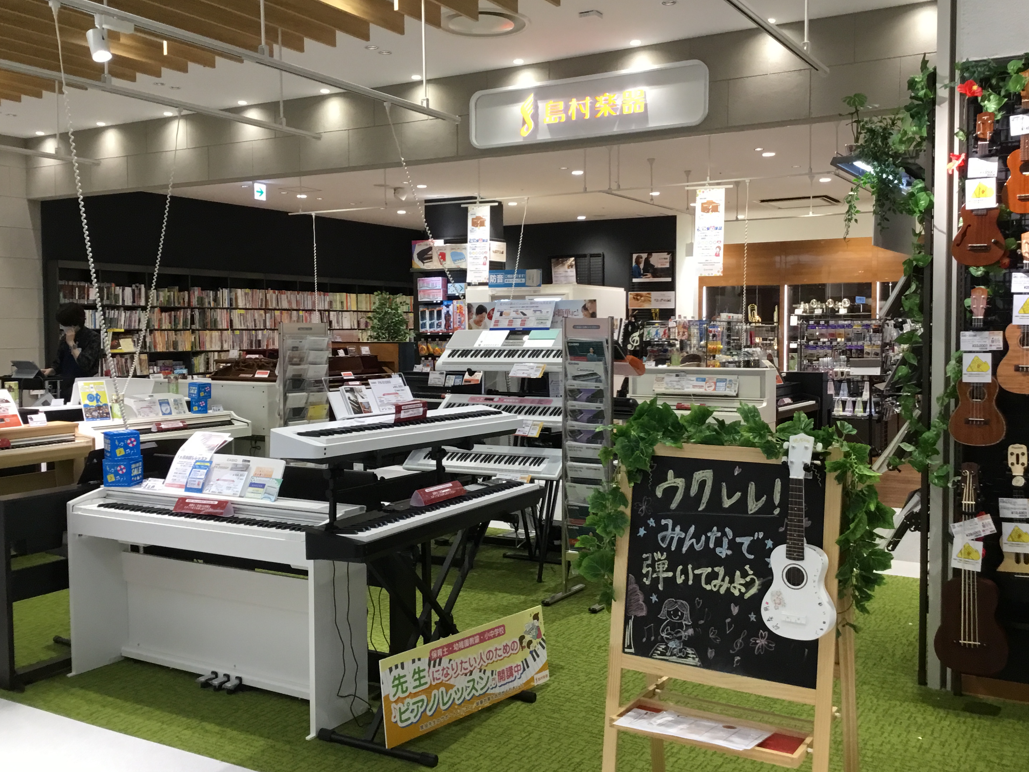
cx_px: 502
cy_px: 375
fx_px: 1040
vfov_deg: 40.7
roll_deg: +0.9
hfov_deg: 52.6
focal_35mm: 35
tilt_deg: -2.8
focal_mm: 3.3
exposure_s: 1/30
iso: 40
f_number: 2.4
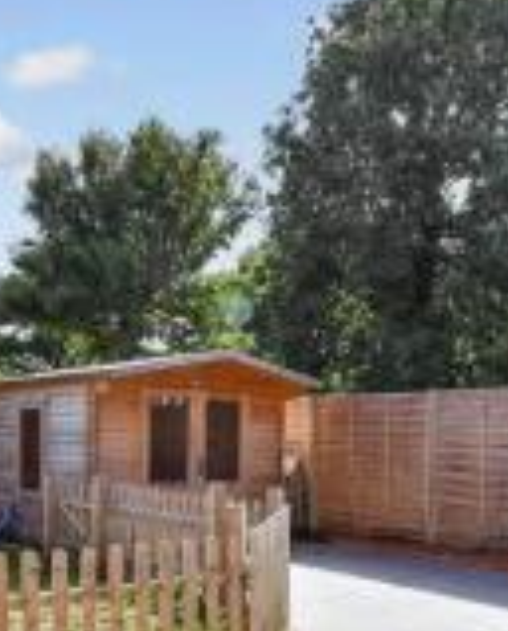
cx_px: 183
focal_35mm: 70
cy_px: 439
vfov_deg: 26.9
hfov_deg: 21.9
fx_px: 1311
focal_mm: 17
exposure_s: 1/800
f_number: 8
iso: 320
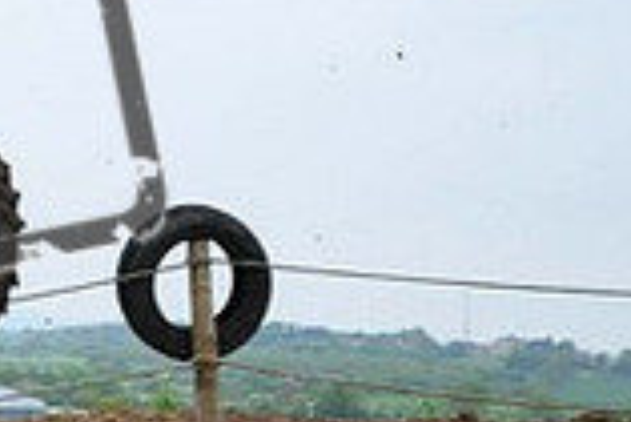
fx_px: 1842
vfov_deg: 12.9
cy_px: 10
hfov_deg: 16.9
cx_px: -414
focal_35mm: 105
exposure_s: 1/800
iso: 400
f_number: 6.3
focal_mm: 28.5
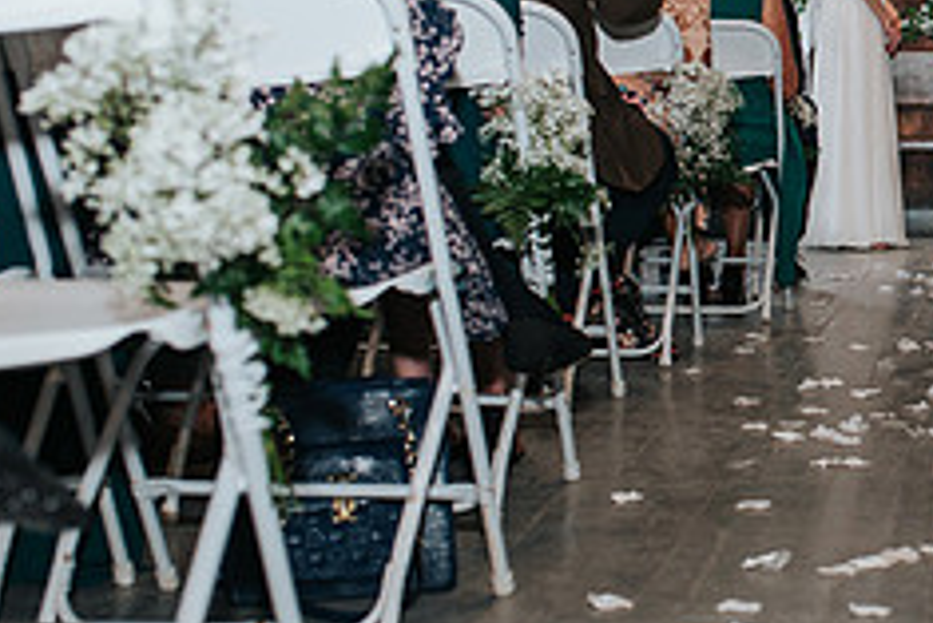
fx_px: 2541
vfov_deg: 14.0
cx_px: 1018
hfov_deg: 19.9
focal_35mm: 98
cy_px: 203
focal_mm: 35
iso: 1000
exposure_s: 1/200
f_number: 3.2
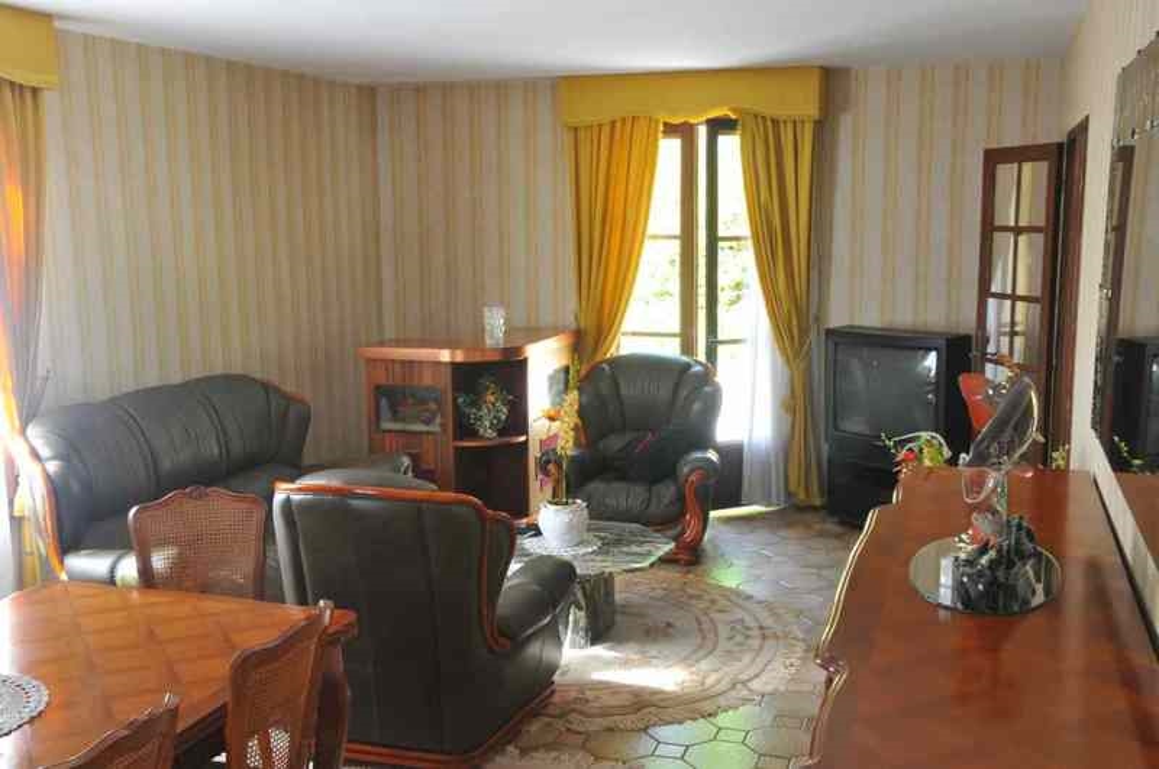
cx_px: 580
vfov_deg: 34.1
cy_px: 384
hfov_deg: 49.6
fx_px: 1254
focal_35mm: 39
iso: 640
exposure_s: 1/15
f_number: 8
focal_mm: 26
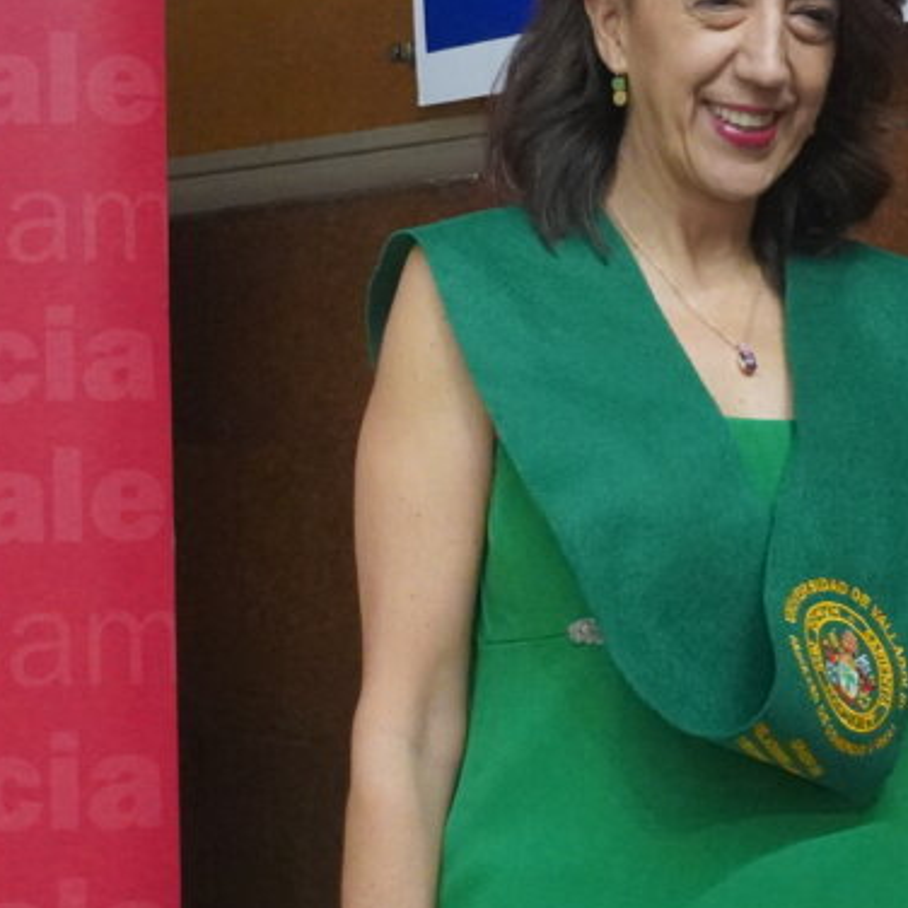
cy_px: 59
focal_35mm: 108
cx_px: 314
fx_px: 3218
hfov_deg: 16.0
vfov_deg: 15.8
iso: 5000
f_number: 4.5
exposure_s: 1/160
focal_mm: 25
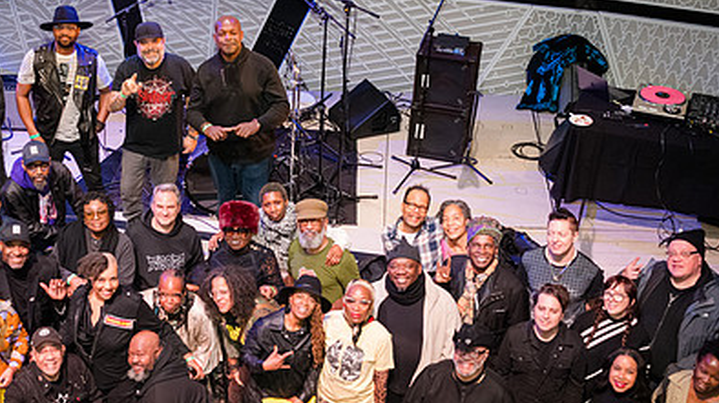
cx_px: 232
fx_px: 1029
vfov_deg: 22.1
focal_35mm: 54
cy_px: 244
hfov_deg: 38.0
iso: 10000
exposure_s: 1/400
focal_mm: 35
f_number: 3.5
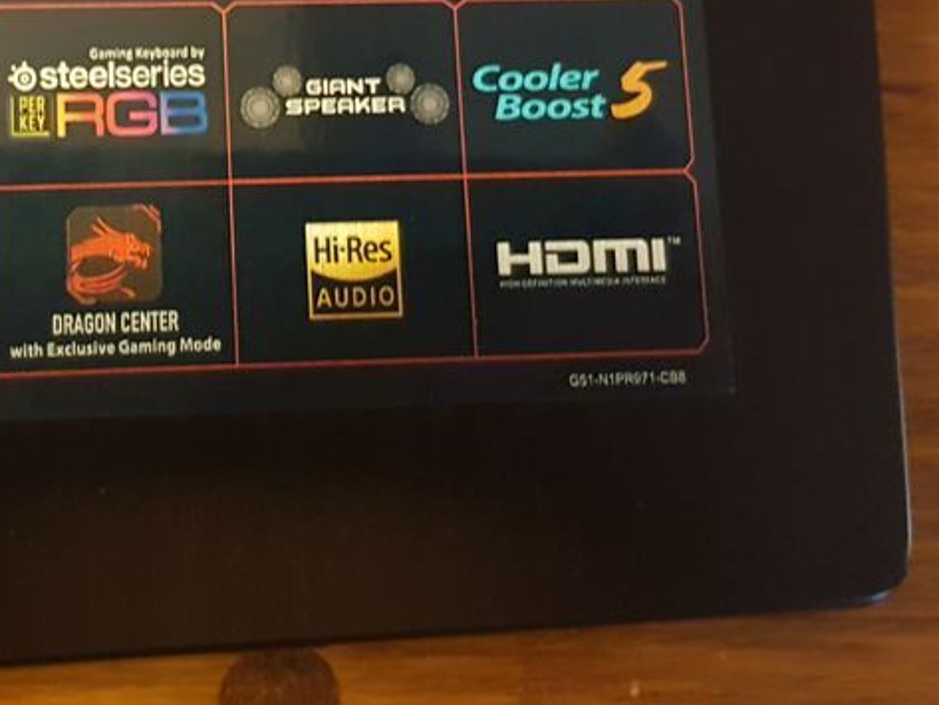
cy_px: 117
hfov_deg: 33.8
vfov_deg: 26.0
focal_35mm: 55
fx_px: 1492
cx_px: 181
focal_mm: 4.2
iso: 500
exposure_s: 1/10
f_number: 1.7
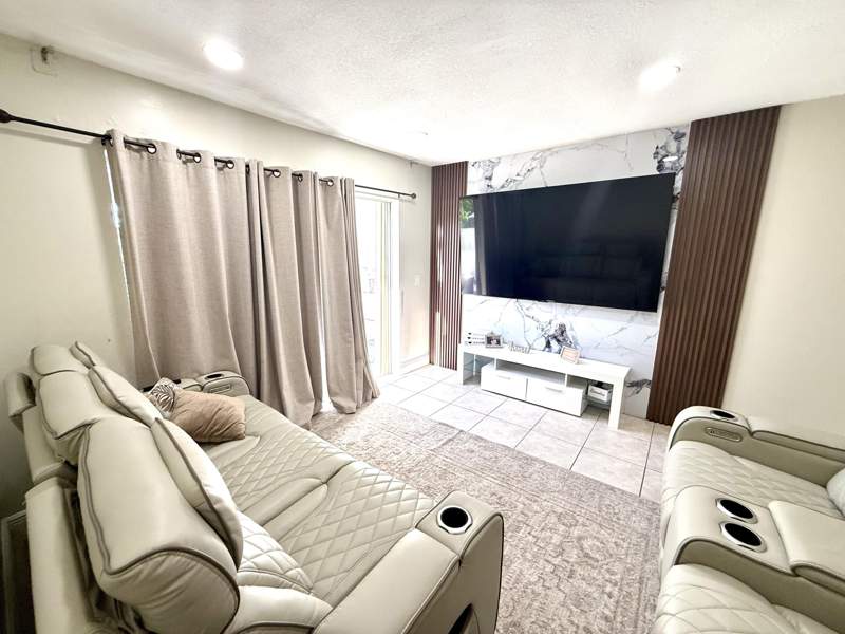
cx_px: 422
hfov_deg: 102.1
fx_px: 342
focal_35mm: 14
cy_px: 317
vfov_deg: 85.7
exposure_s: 1/120
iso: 125
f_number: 2.2
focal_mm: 2.22
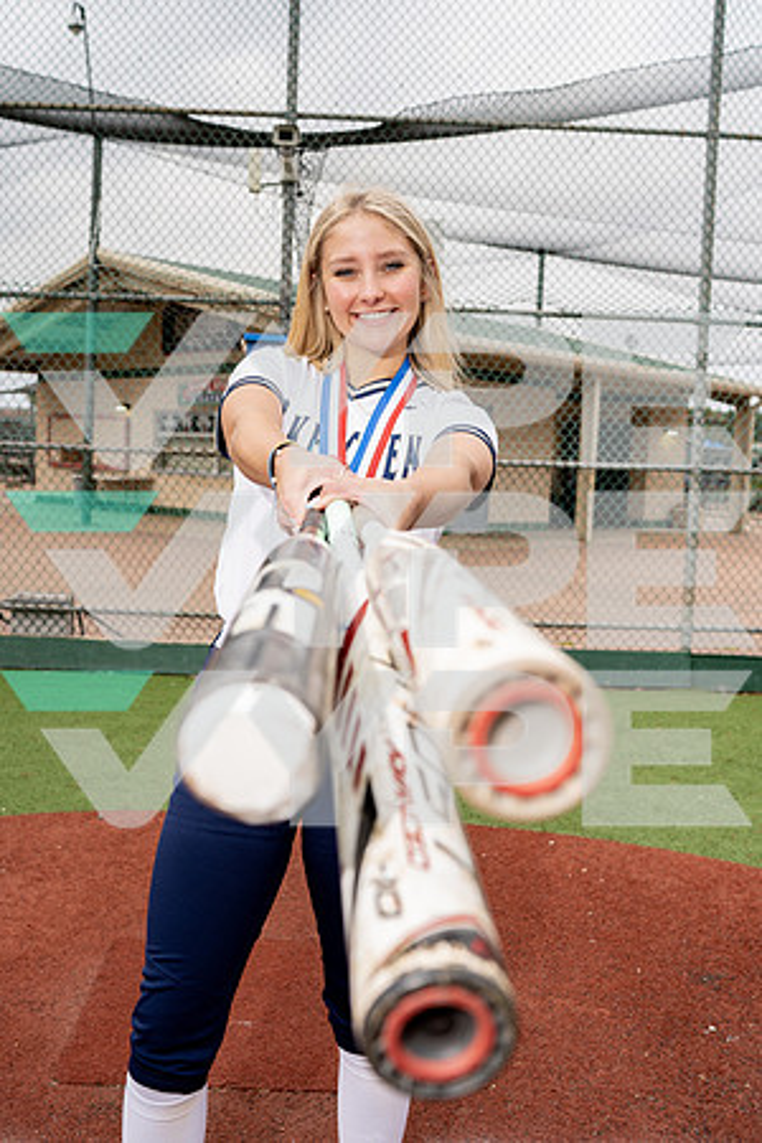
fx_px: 1111
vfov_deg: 54.4
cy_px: 572
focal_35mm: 35
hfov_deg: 37.9
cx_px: 381
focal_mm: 35
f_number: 5
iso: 100
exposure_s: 1/250
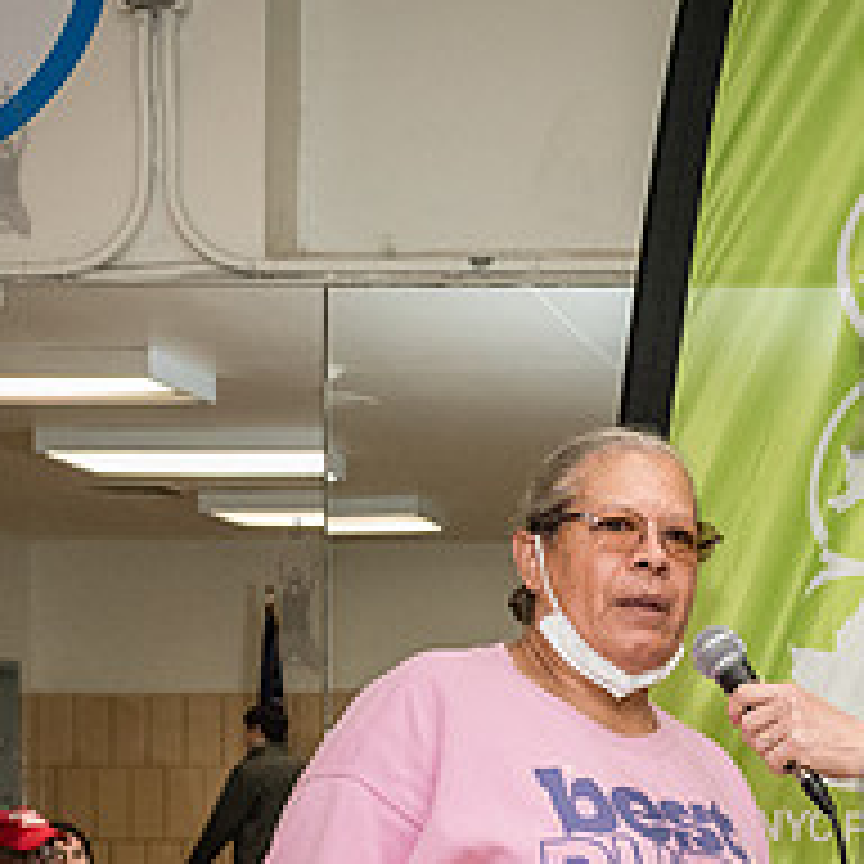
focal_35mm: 95
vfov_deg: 17.8
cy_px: 904
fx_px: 2683
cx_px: 1089
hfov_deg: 17.3
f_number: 4.5
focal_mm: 29
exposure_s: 1/250
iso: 4000
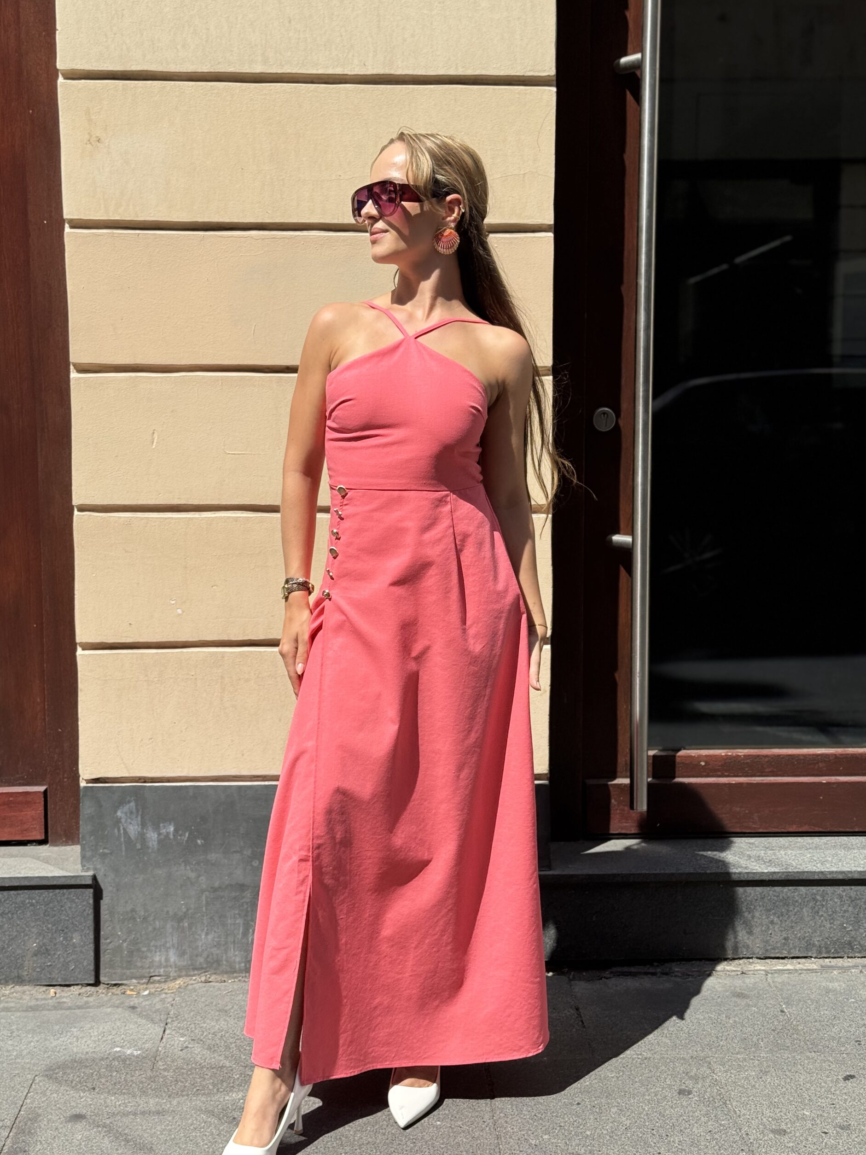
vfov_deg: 38.9
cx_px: 427
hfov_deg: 29.7
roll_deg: -0.1
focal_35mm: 49
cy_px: 574
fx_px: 1634
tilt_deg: -6.6
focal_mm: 6.76
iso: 64
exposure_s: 1/5848
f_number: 1.78
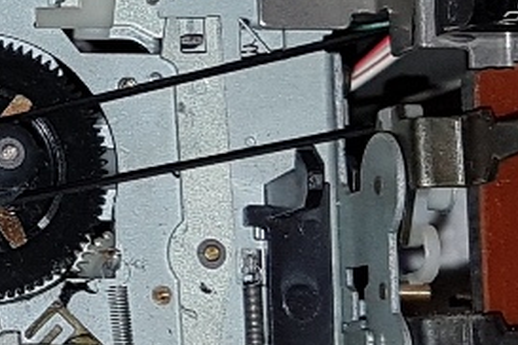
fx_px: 2302
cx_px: -492
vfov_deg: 8.5
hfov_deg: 11.6
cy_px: 30
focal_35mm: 160
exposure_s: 1/107
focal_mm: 4.2
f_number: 1.7
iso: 40
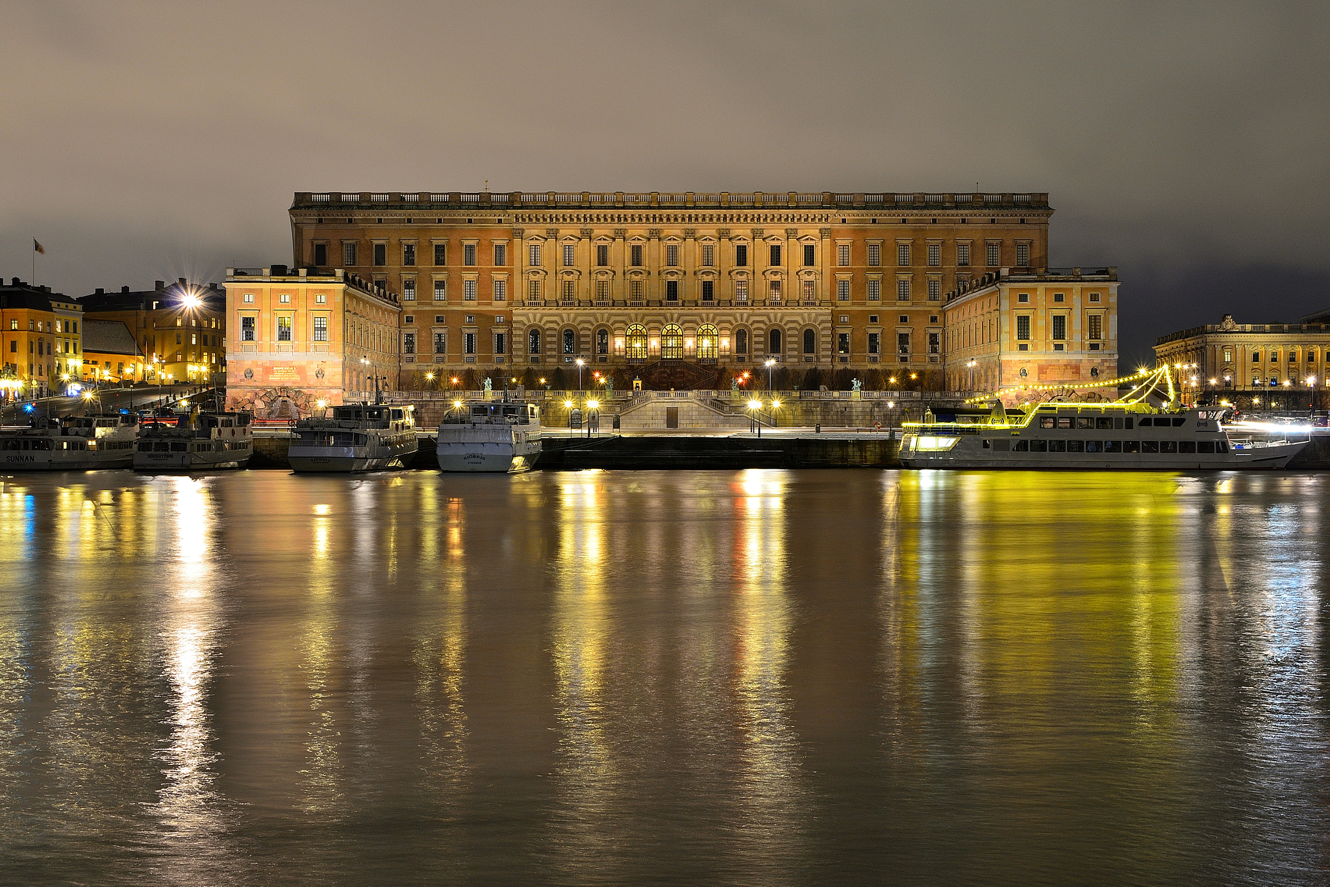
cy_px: 444
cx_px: 665
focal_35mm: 48
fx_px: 1773
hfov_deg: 41.1
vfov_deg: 28.1
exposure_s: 10
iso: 100
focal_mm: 32
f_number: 9
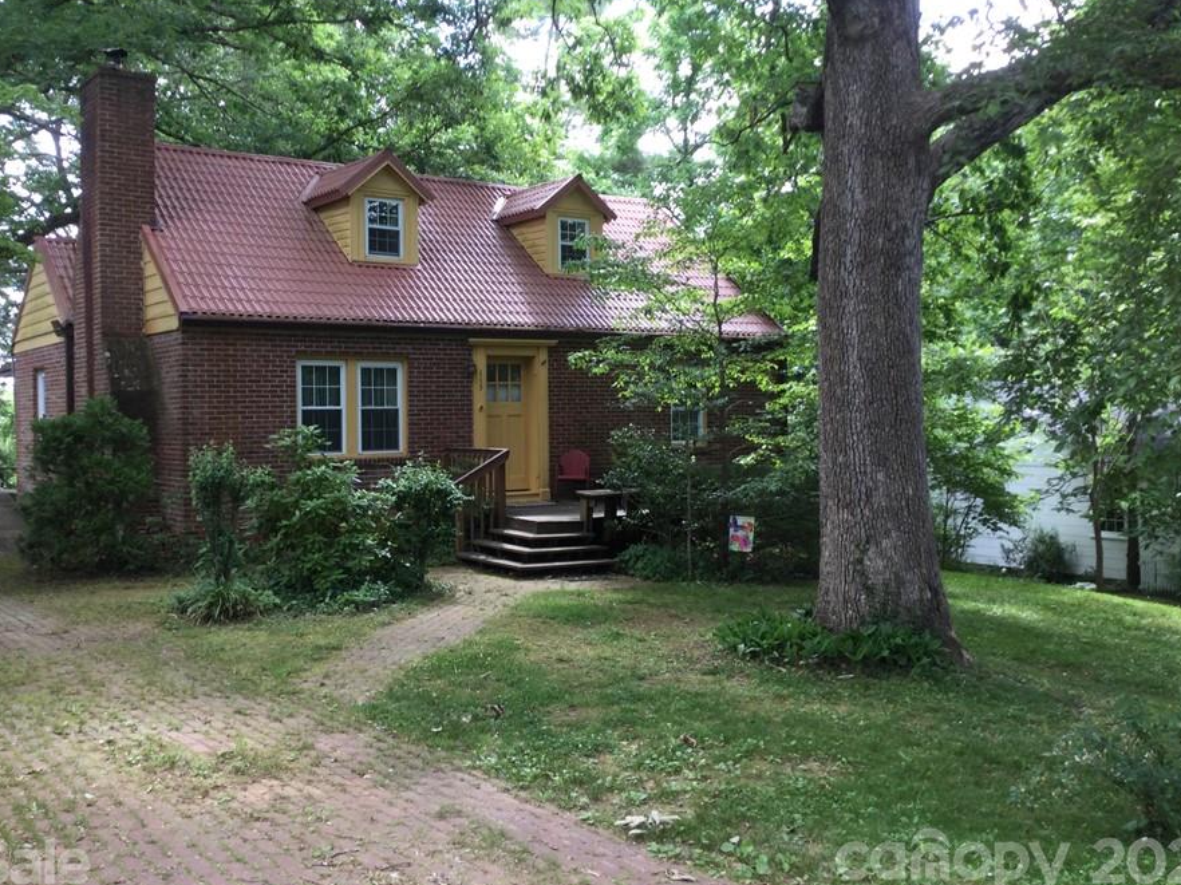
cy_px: 412
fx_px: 1228
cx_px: 548
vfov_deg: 39.6
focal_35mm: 36
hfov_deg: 51.3
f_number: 2.4
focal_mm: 3.3
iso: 25
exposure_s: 1/60
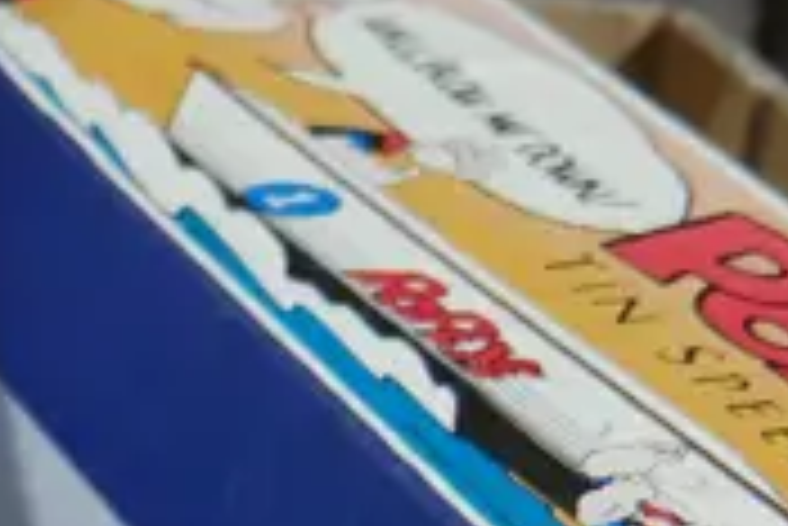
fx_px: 3724
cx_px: -698
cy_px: 218
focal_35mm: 170
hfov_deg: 11.1
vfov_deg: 8.1
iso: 800
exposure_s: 1/60
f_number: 3.5
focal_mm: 14
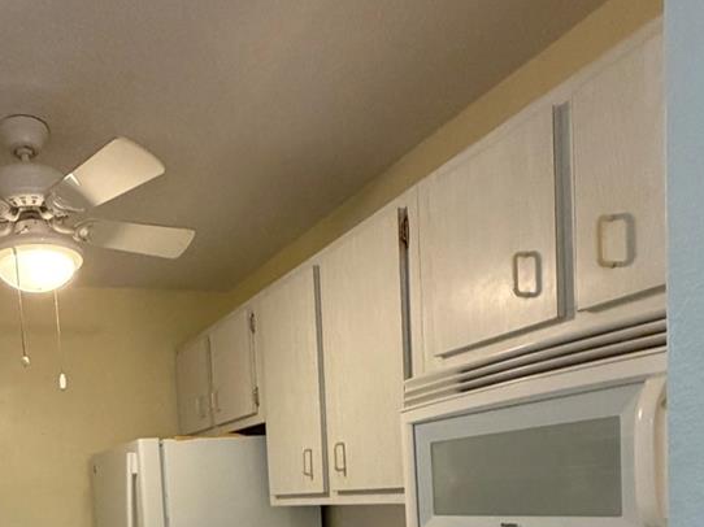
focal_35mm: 31
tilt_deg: -2.9
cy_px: 549
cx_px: 158
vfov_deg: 39.1
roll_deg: +1.6
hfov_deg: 55.0
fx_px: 630
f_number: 2.2
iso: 320
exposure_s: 1/60
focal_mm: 2.22
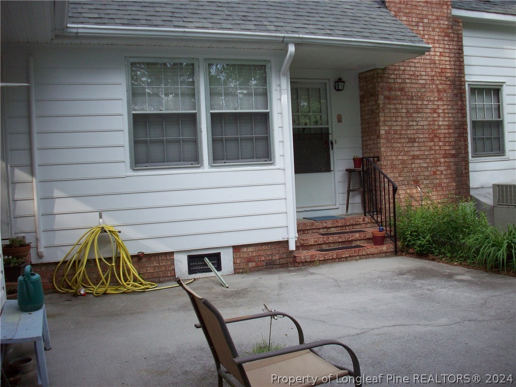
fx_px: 552
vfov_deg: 38.7
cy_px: 194
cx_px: 258
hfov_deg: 50.1
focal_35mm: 37
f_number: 2.8
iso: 80
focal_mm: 6.2
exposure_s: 1/225
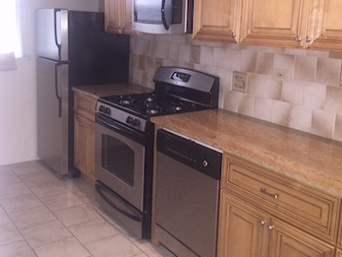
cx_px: 170
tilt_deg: -10.6
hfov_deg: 46.8
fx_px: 395
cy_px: 98
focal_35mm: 40
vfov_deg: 35.8
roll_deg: -2.1
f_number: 2.2
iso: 320
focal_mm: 4.15
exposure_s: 1/16
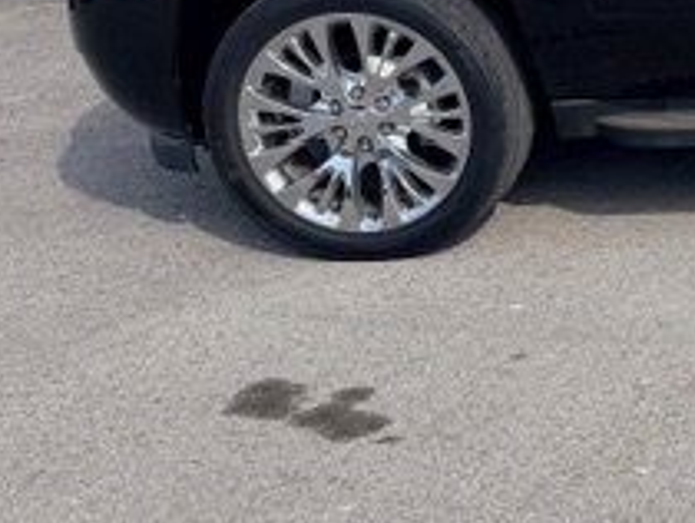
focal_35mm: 73
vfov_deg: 19.6
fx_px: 1467
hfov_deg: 22.2
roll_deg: +2.2
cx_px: 1033
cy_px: 0
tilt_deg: -11.8
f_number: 1.78
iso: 80
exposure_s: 1/2801
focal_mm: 6.76
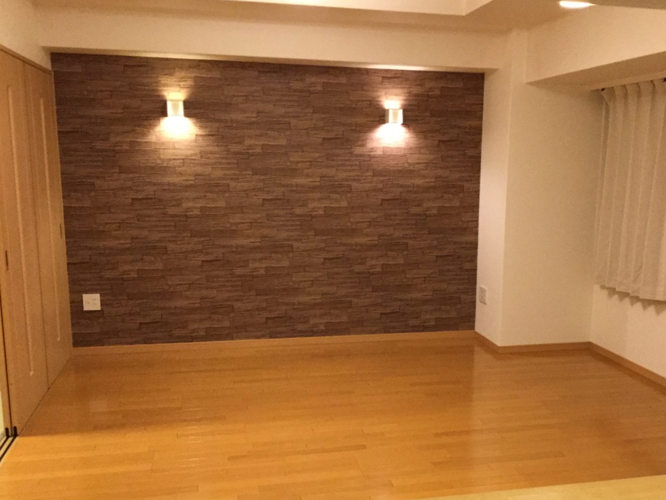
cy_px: 302
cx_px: 398
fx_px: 731
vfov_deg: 37.6
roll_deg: -1.8
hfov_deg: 48.7
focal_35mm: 38
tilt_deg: -8.8
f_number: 2.4
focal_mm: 3.3
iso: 200
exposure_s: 1/20
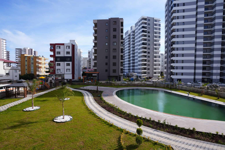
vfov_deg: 70.4
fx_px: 106
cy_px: 75
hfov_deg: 93.3
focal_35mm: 17
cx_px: 112
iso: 100
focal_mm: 17
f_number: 9
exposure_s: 1/125
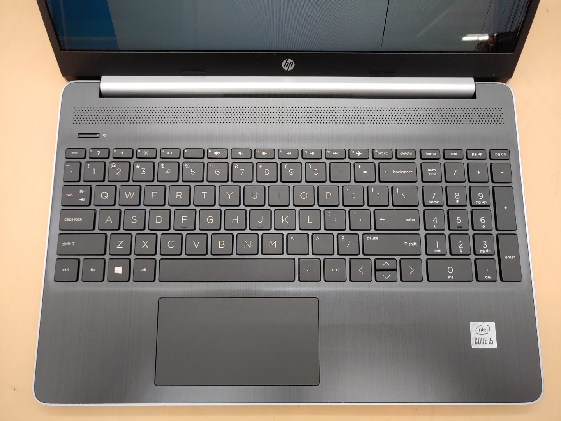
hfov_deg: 67.3
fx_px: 421
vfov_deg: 53.1
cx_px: 280
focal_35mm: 26
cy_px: 210
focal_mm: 4.36
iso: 50
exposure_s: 1/65
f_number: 1.8
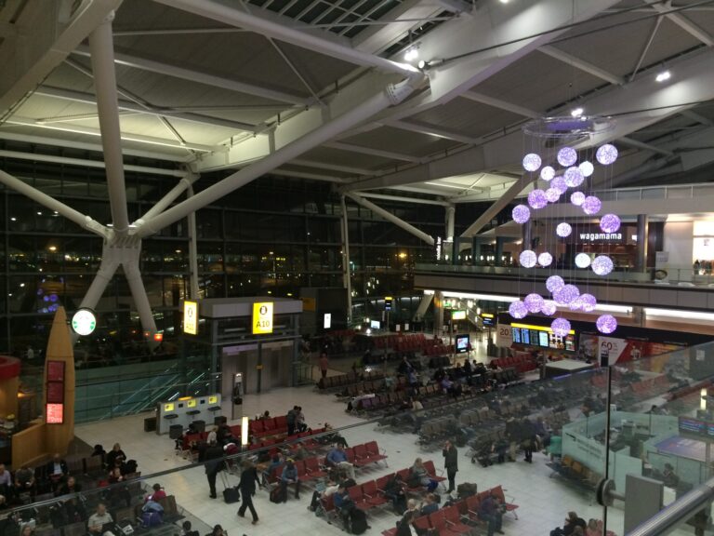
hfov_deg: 61.7
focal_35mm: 29
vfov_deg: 48.2
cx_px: 357
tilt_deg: -1.3
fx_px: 598
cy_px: 268
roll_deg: -1.0
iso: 160
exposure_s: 1/30
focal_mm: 4.15
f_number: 2.2
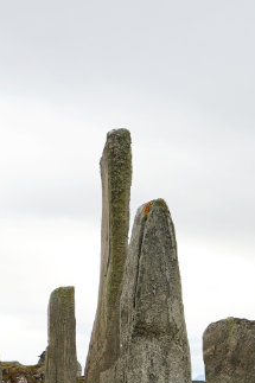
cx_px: 315
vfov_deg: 16.5
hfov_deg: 11.0
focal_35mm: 121
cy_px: 381
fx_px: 1291
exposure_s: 1/60
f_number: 7.1
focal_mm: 29
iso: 100
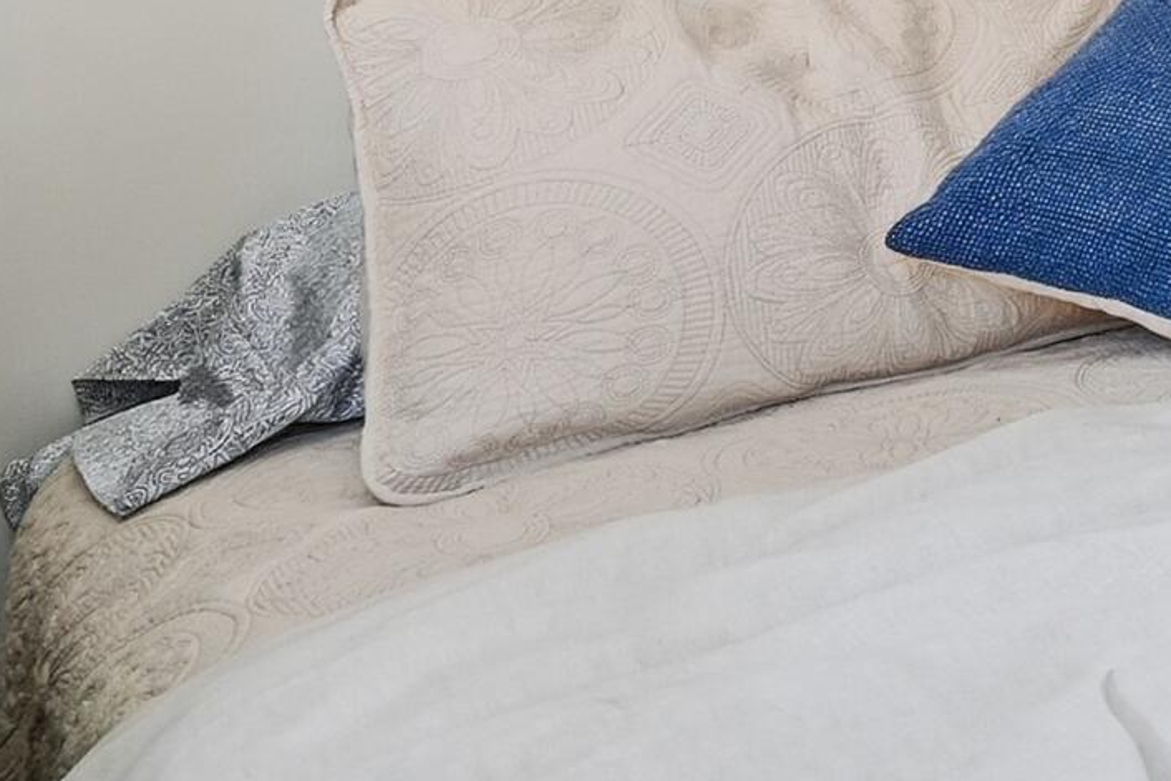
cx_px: 2347
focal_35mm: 68
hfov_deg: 18.7
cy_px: -360
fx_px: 2212
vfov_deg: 18.0
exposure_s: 1/200
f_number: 9
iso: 250
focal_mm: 16
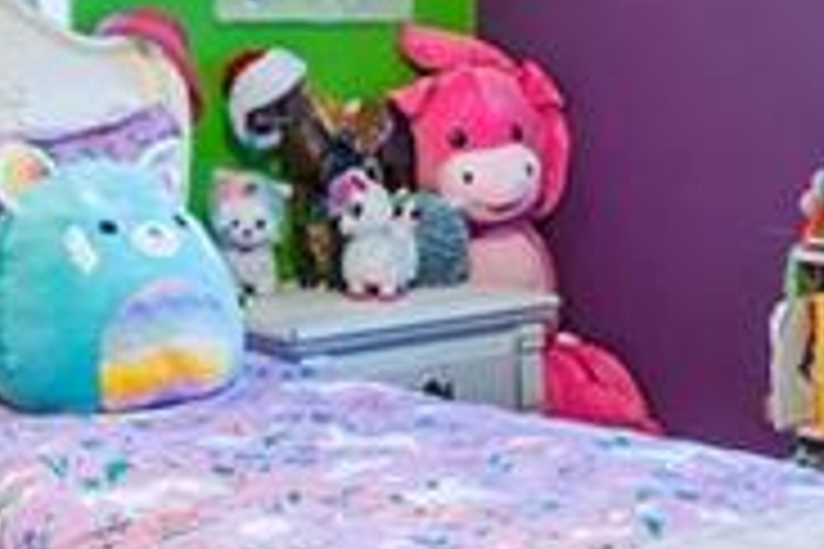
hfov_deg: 23.9
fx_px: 1923
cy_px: 27
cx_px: 198
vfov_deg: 16.0
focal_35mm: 84
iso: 160
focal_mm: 10
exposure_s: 1/1.67
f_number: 11
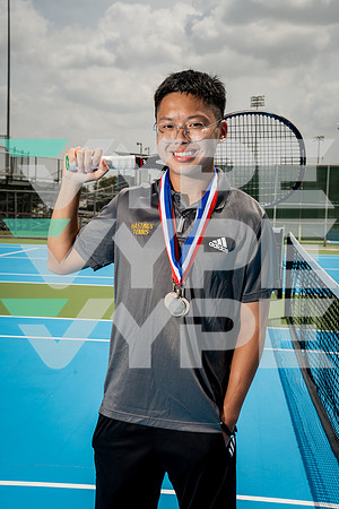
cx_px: 170
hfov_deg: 23.8
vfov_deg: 35.1
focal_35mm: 57
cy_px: 254
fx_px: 805
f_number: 11
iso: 100
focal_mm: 57
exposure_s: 1/200
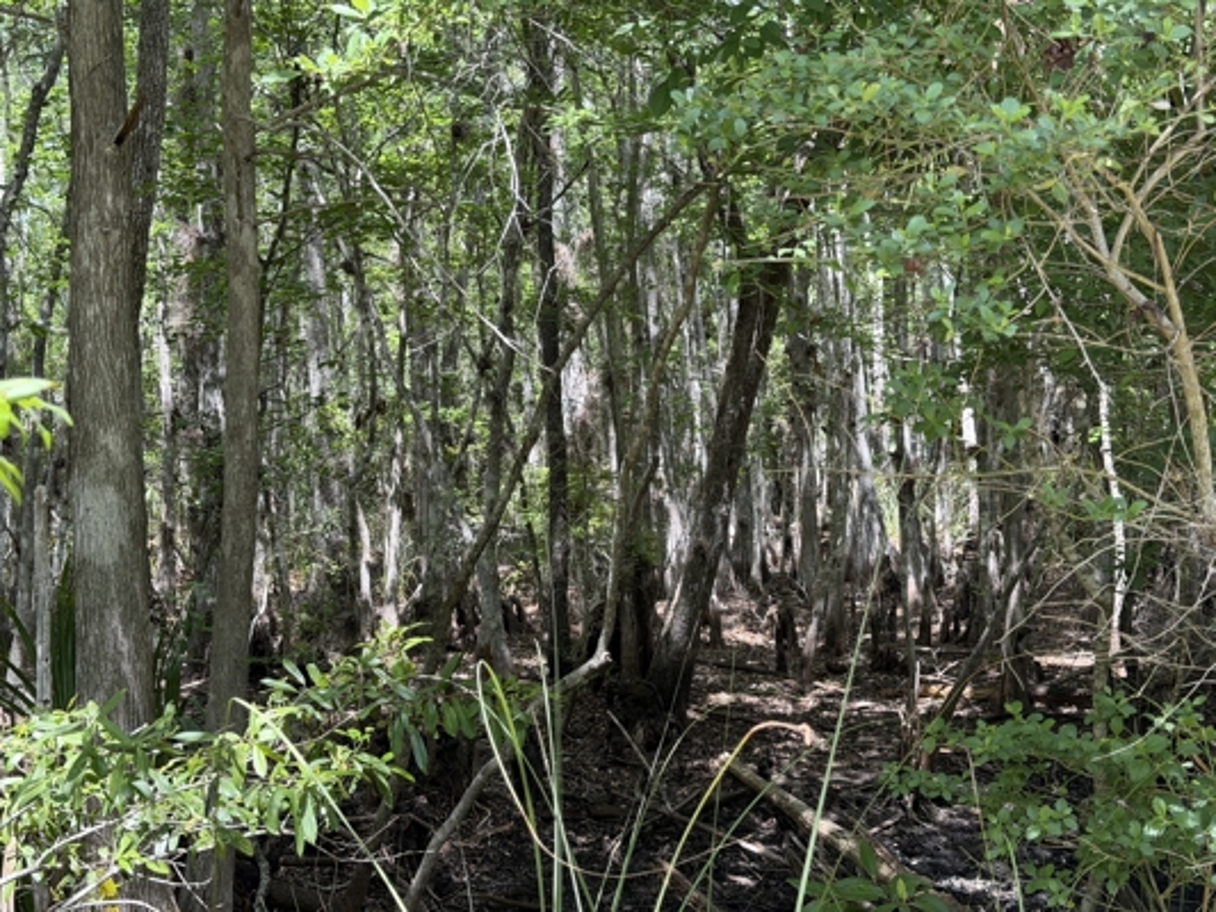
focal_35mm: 48
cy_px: 456
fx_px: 1687
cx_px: 608
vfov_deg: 30.3
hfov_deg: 39.6
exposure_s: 1/409
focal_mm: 6.76
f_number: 1.78
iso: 64
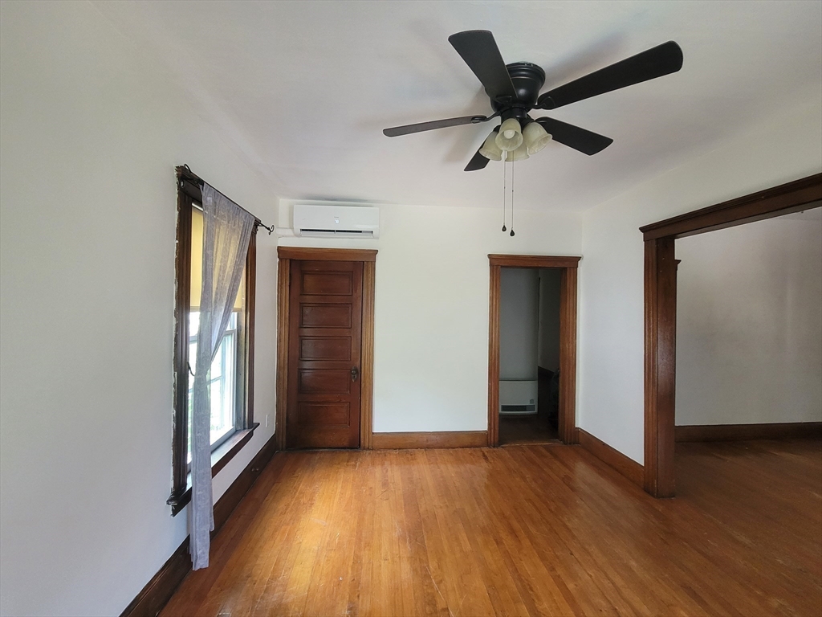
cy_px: 308
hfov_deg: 106.2
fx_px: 309
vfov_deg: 89.9
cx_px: 411
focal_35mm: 13
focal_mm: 2.2
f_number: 2.2
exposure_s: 1/60
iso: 320
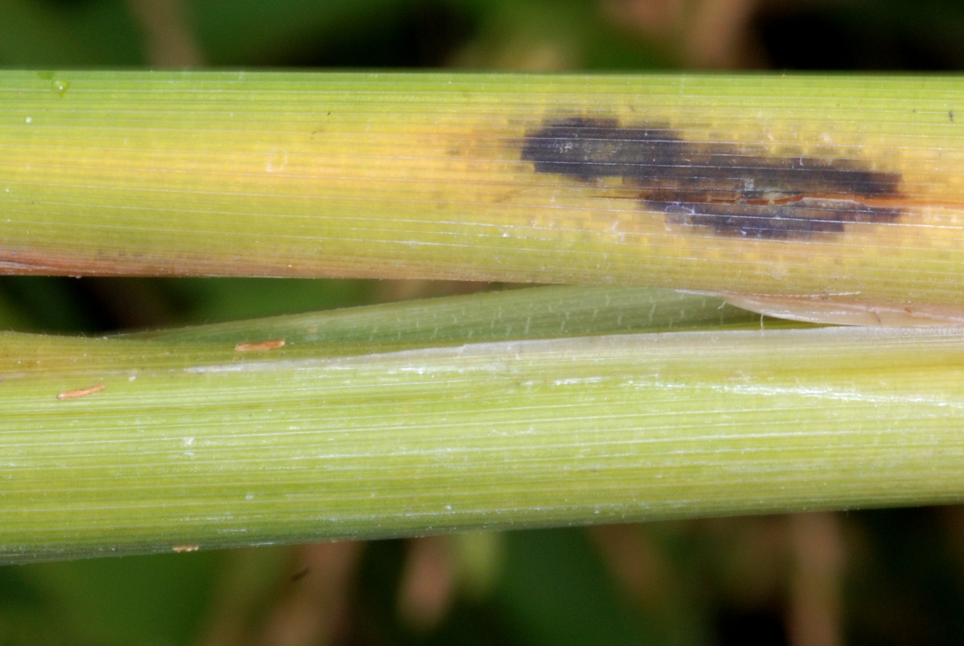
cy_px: 144
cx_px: 719
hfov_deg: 12.4
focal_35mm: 165
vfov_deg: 8.3
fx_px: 4424
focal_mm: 60
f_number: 36
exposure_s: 1/60
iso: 400
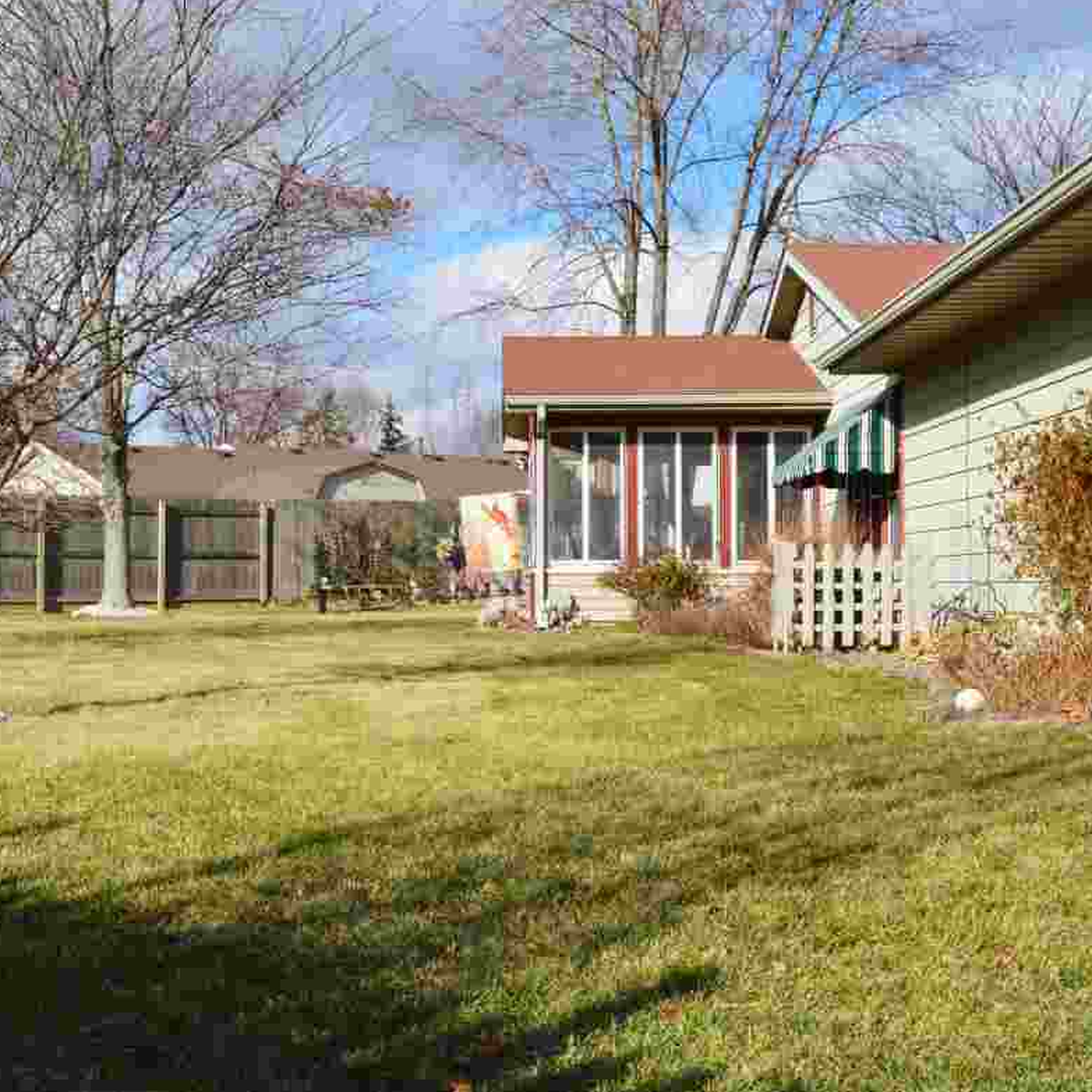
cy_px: 557
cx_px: 392
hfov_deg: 33.8
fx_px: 1785
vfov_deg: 34.0
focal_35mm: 50
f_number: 11
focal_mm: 24
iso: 320
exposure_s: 1/500
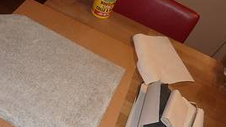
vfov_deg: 28.7
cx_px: 59
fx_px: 245
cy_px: 85
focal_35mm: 41
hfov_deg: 47.8
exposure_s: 1/4
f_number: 3.3
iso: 100
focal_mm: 4.1
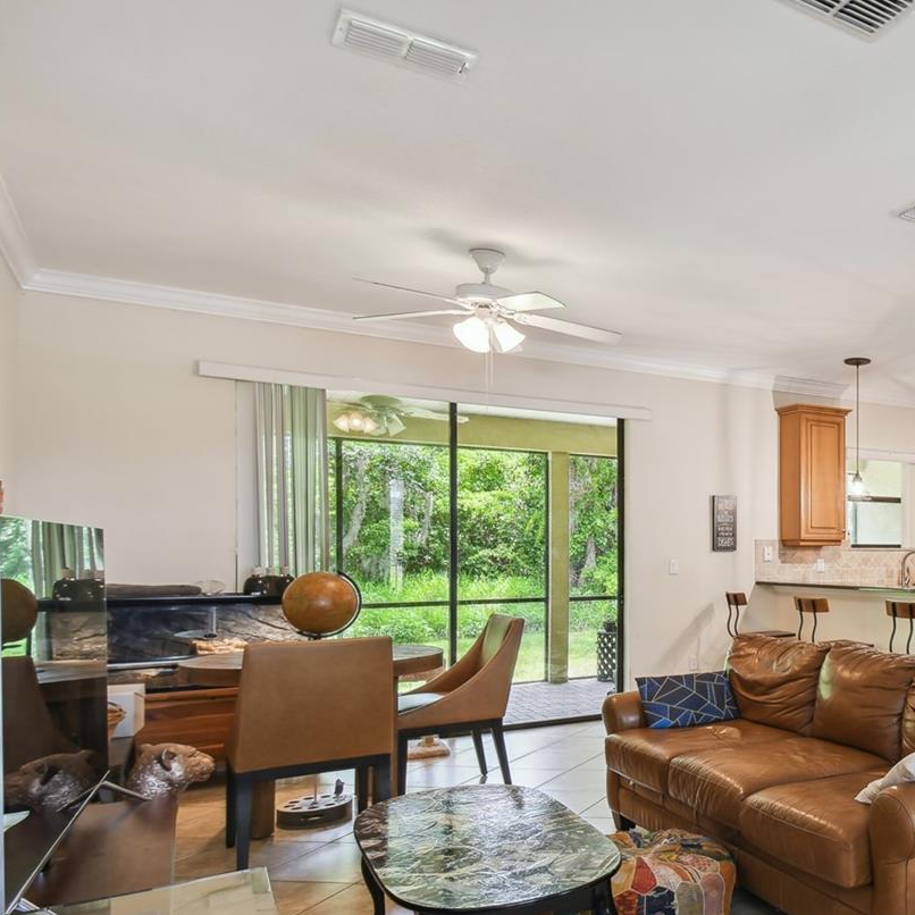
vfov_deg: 58.9
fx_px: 807
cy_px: 515
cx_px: 897
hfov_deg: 49.3
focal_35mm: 27
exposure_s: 1/4
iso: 100
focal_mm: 11
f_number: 7.1
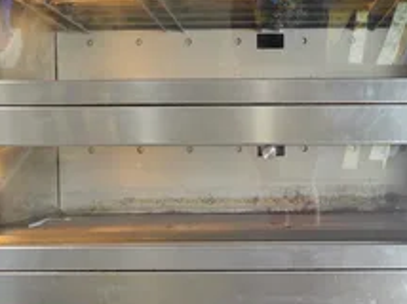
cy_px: 187
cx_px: 272
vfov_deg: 20.4
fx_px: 846
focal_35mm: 72
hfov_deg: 26.9
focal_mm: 14.69
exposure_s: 1/40
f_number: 4
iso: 1250
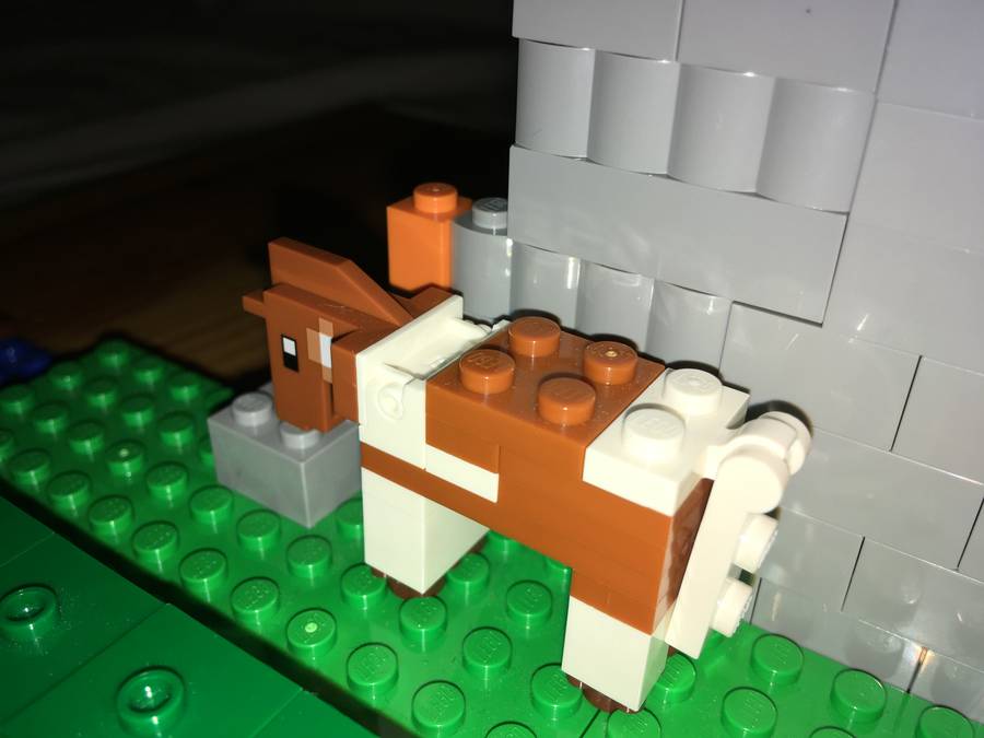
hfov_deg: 61.7
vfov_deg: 48.2
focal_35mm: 29
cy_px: 369
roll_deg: +0.7
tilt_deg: -30.9
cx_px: 492
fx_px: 824
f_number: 2.2
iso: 25
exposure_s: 1/534
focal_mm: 4.15
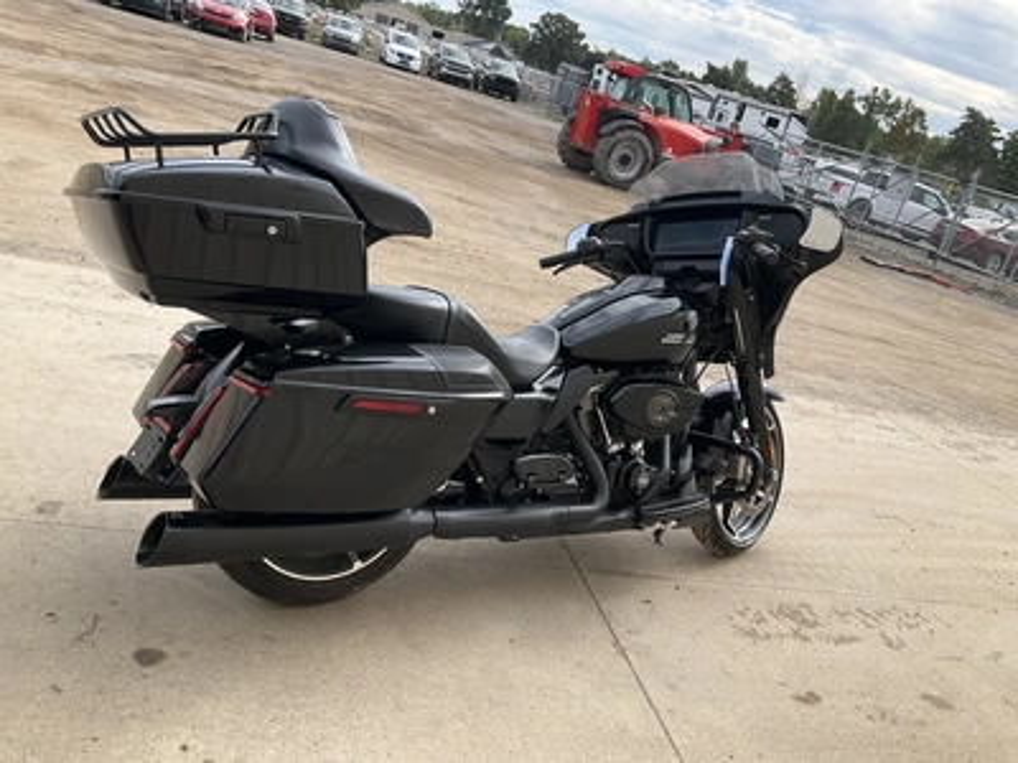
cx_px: 509
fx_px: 853
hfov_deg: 61.7
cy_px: 382
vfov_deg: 48.2
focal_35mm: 29
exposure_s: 1/842
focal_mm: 3
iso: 25
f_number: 1.8
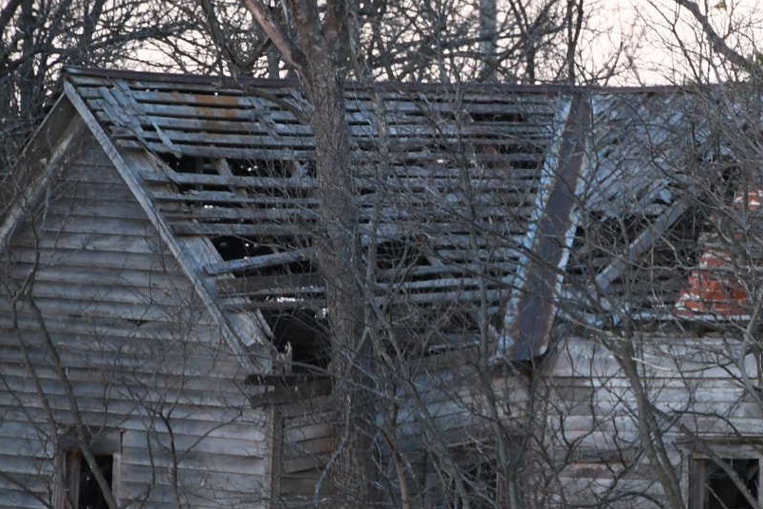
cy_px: 445
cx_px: 670
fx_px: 8504
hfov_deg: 5.1
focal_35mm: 401
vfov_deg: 3.4
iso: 640
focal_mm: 105
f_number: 5.6
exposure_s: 1/60
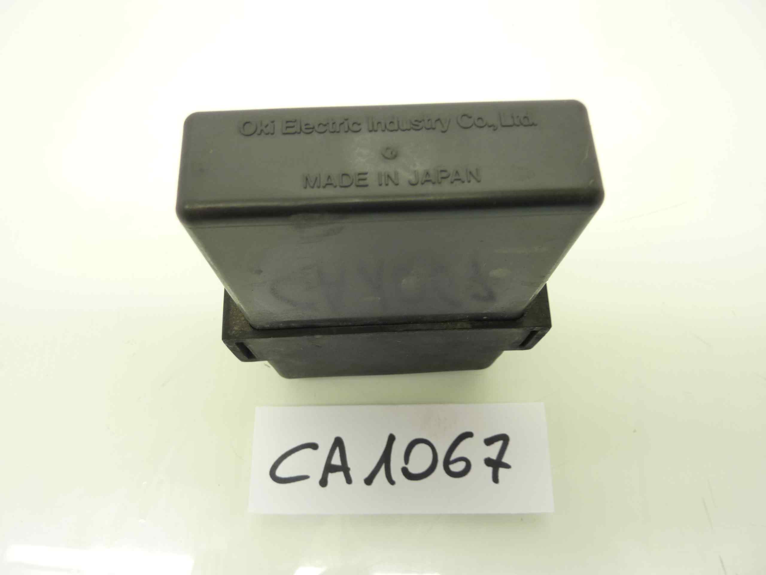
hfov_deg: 69.4
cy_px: 288
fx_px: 553
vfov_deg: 54.9
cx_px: 383
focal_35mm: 25
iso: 125
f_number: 3.3
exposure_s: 1/15
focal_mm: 4.1
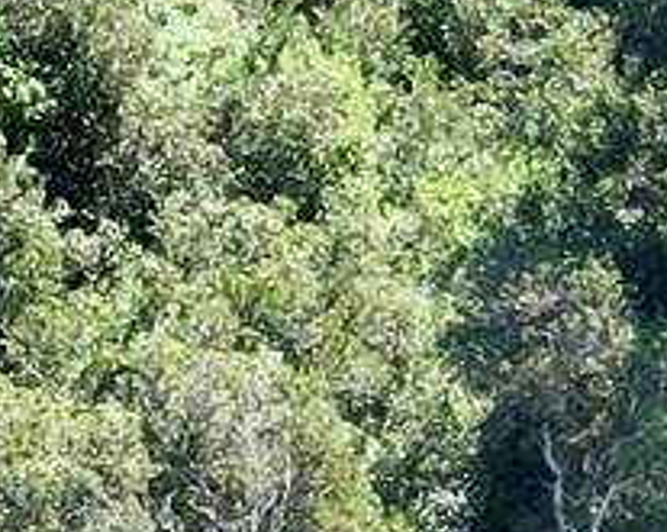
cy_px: 1141
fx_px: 19180
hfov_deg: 2.0
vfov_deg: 1.6
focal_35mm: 973
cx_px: 1982
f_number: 4.4
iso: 100
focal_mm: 29.85
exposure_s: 1/100
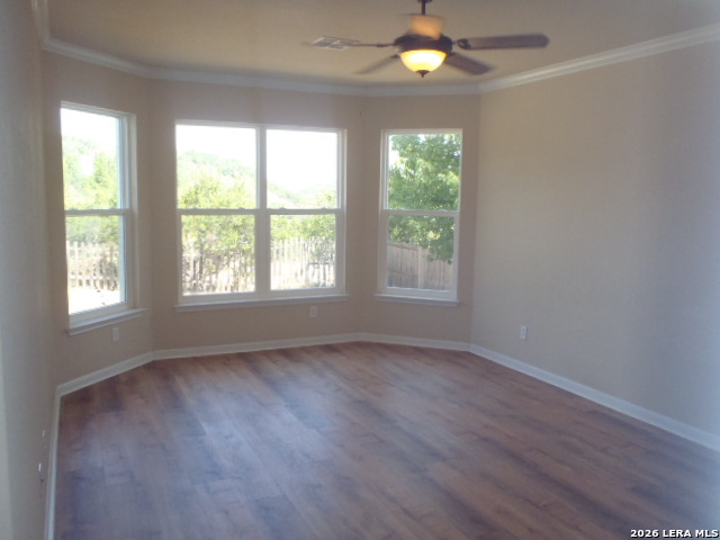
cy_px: 270
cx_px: 360
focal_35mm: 28
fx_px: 582
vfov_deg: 49.7
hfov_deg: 63.4
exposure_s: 1/80
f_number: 3.9
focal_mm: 5
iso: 250
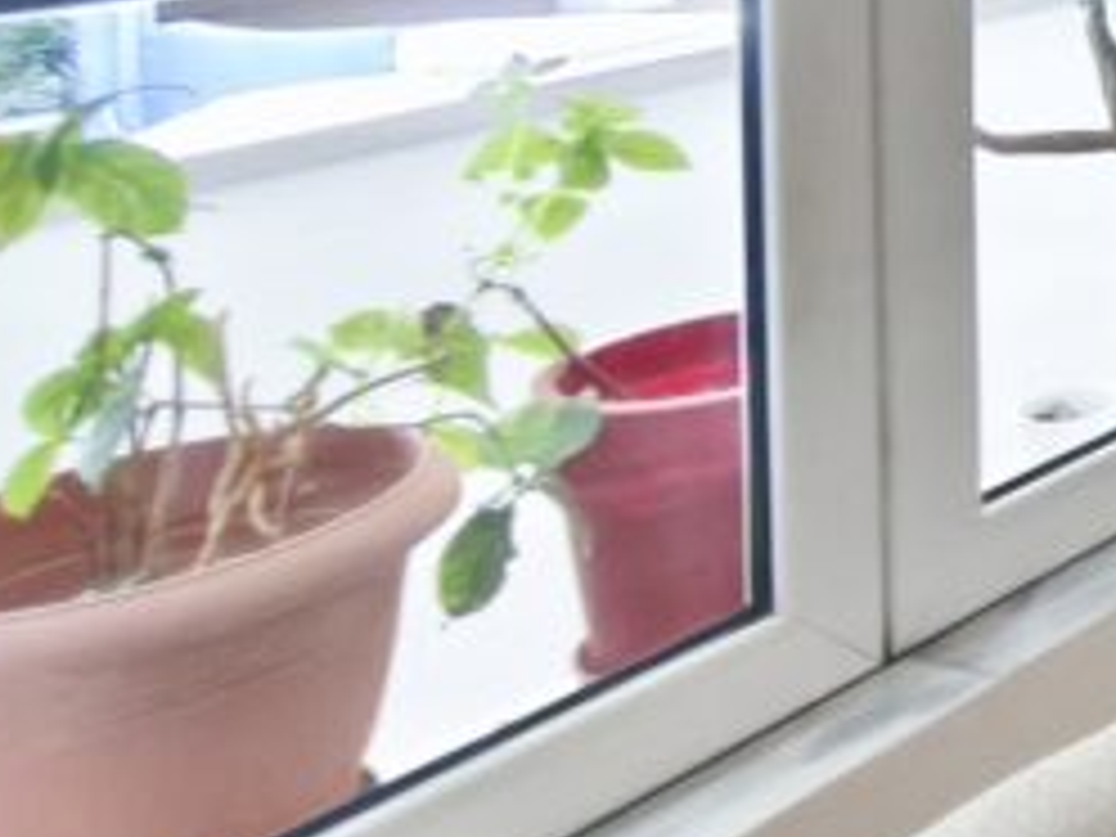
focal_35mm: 62
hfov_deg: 19.6
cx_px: 2169
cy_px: -324
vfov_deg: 20.9
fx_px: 1999
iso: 400
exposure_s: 1/33.3
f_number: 2.2
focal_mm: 1.91
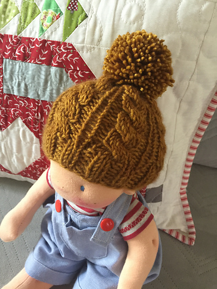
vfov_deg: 61.7
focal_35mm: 29
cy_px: 144
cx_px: 108
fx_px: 242
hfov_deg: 48.2
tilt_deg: -46.9
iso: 125
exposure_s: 1/8
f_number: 2.2
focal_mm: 4.15
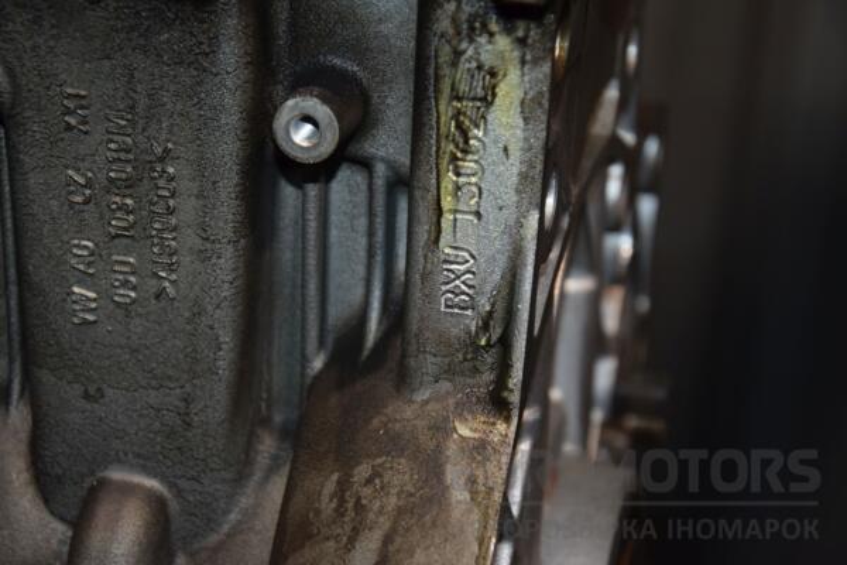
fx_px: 2329
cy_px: 282
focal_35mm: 99
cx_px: 424
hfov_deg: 20.6
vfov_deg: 13.8
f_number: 5.3
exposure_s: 1/60
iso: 800
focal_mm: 66
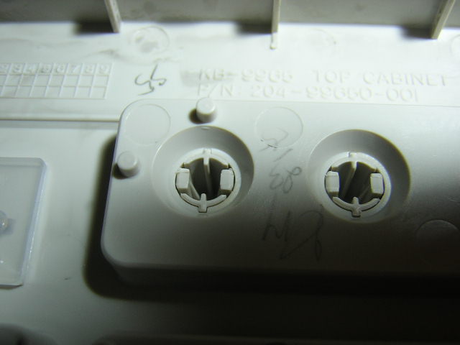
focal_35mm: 36
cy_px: 172
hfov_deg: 51.4
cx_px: 230
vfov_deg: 39.7
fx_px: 478
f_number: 2.6
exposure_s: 1/8.6
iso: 100
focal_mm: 4.7
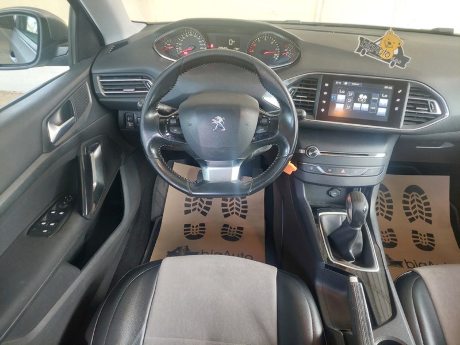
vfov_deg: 54.9
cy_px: 172
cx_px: 230
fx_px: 332
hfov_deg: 69.4
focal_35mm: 25
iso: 320
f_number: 1.8
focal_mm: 5.23
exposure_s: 1/60
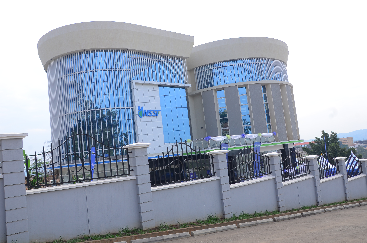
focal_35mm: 32
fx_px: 320
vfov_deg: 41.5
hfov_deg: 59.6
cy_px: 122
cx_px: 184
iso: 125
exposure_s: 1/100
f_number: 9
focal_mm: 21
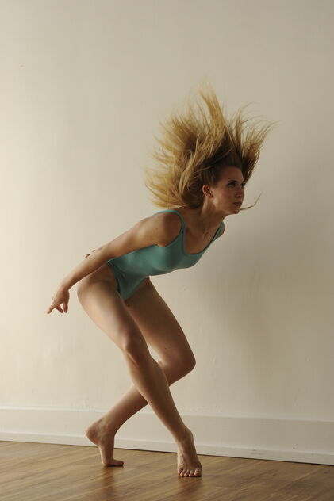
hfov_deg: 21.9
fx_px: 863
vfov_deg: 32.4
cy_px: 250
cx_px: 167
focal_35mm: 62
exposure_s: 1/800
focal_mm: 62
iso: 1000
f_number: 4
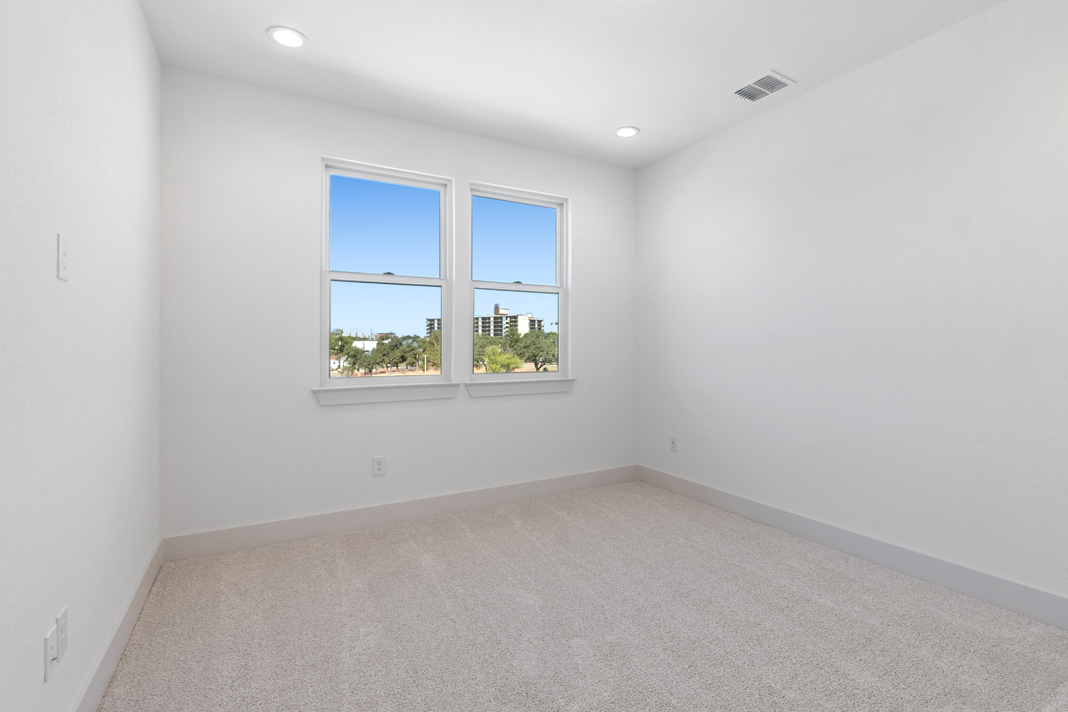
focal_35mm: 16
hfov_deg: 96.7
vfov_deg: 73.8
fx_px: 475
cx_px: 551
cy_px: 360
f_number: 6.3
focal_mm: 10
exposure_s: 1/60
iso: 320
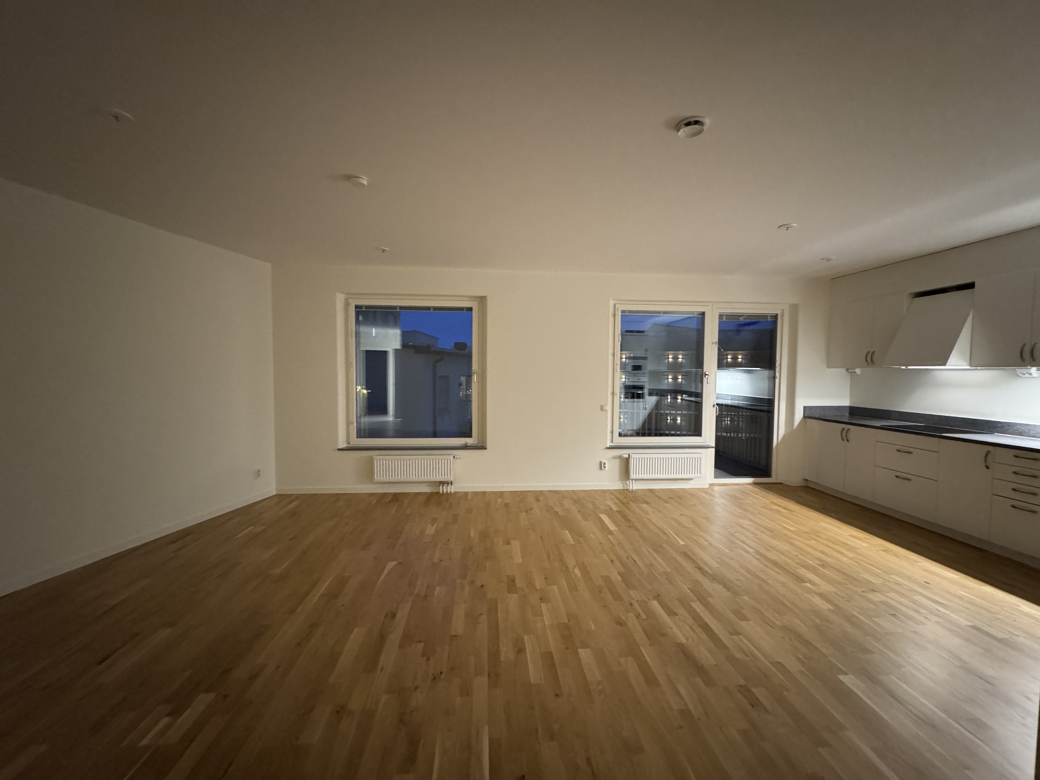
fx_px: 421
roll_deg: -0.2
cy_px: 390
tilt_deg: -1.8
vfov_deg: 85.7
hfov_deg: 102.1
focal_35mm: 14
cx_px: 520
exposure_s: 1/50
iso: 1250
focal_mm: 2.22
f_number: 2.2
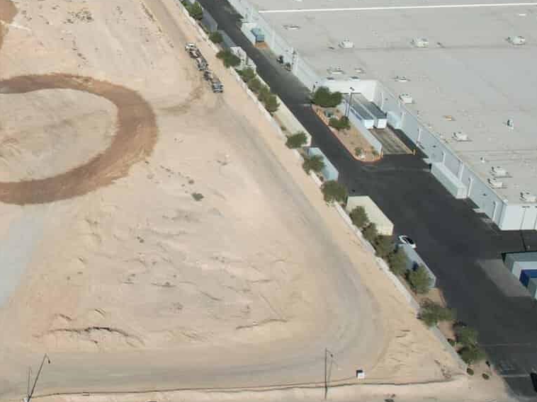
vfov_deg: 20.8
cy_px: -43
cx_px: -161
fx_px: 1039
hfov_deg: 25.1
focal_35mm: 67
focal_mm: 8.38
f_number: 2.8
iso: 110
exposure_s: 1/4000
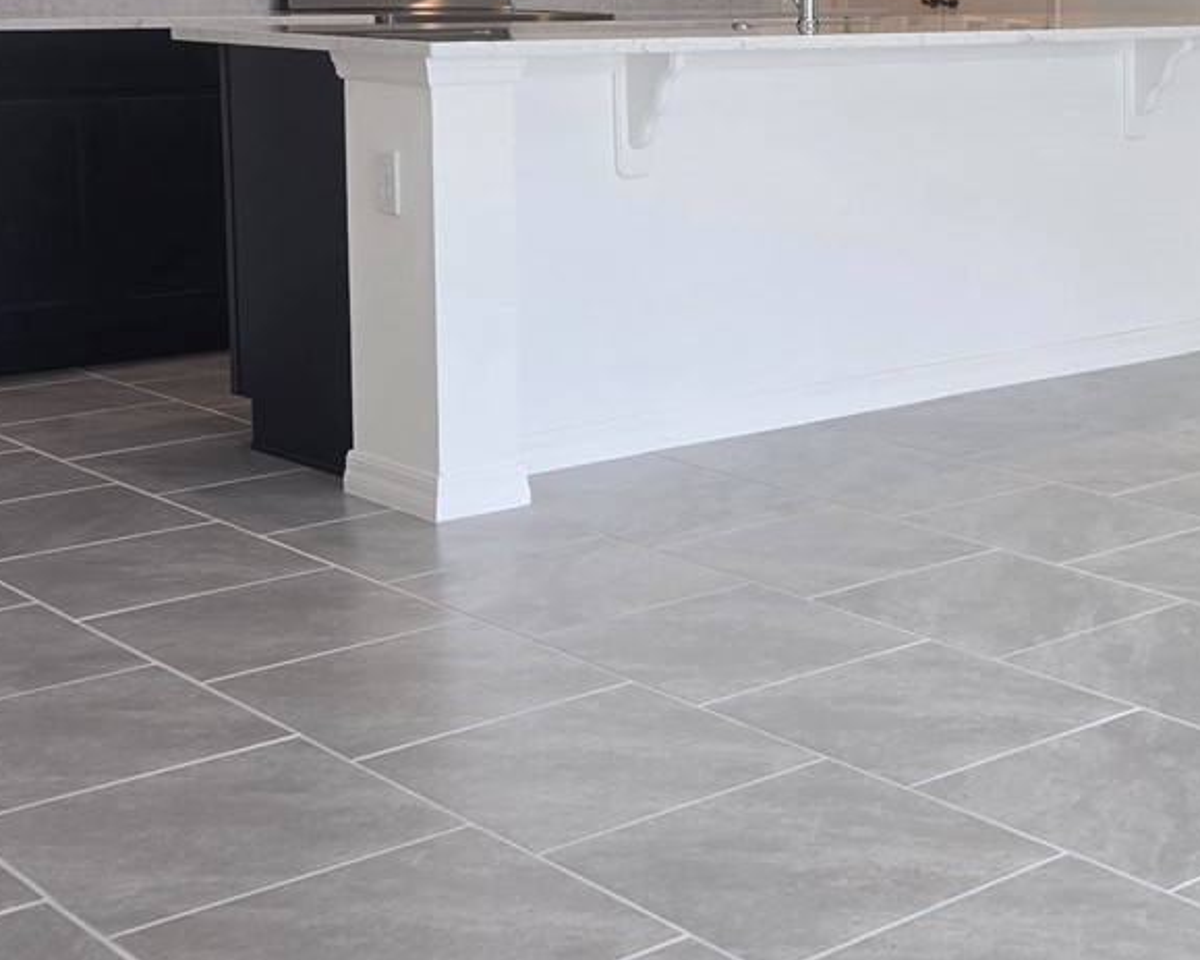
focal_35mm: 62
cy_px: 249
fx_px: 2202
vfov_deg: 24.3
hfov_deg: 29.6
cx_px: 1013
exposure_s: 1/120
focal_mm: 5.4
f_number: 1.8
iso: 40
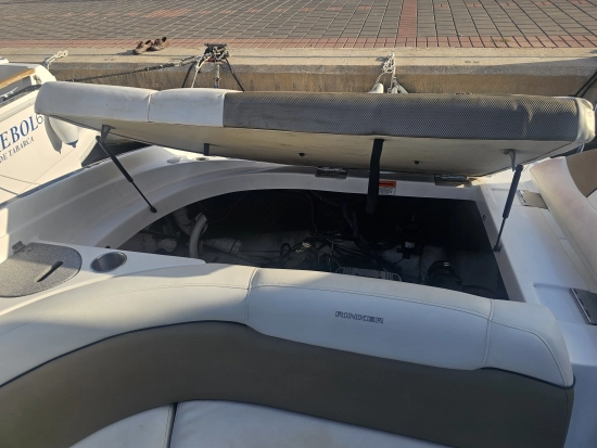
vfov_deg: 58.9
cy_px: 224
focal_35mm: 23
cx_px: 298
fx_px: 397
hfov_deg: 73.9
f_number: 1.7
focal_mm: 6.3
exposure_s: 1/511
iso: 10
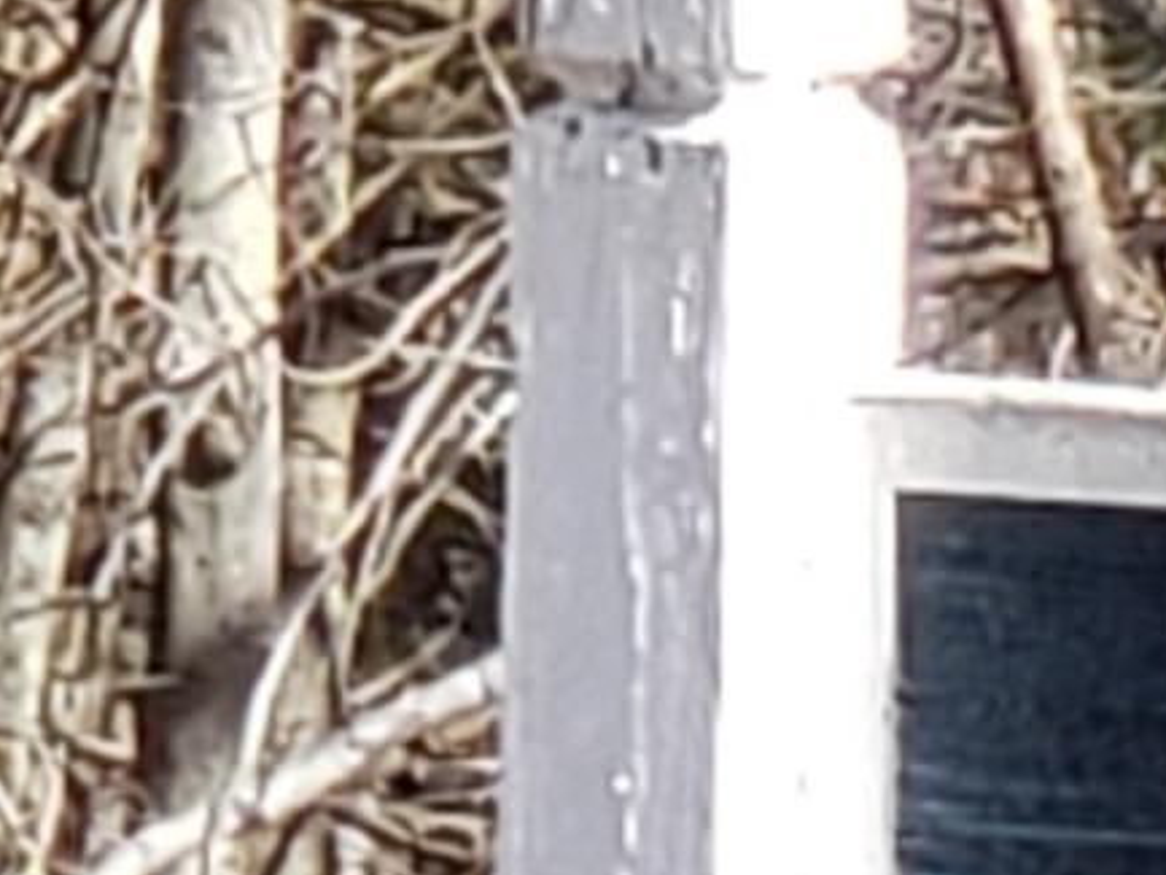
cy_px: 1510
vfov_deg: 4.1
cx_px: 2701
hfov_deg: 5.3
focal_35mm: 360
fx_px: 12130
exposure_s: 1/240
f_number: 2.4
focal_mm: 6
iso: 32
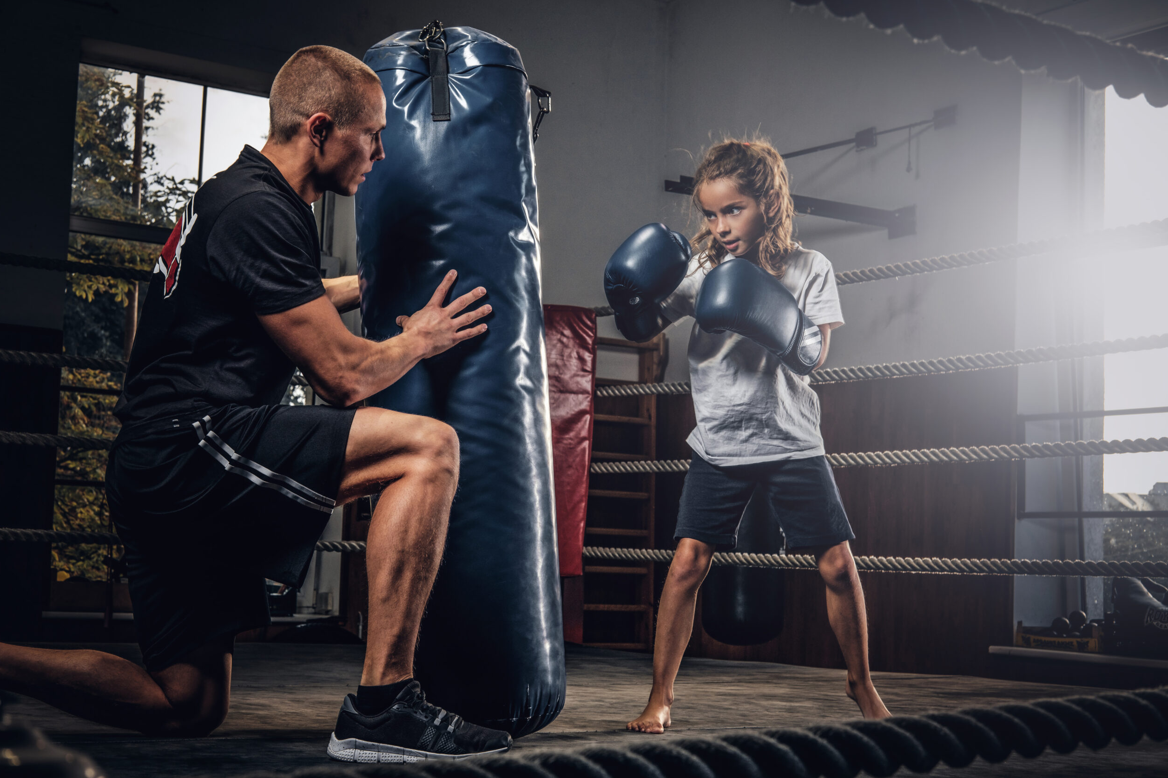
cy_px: 389
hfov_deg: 36.9
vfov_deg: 25.1
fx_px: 1752
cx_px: 581
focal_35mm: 54
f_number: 6.4
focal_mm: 35
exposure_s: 1/125
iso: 250
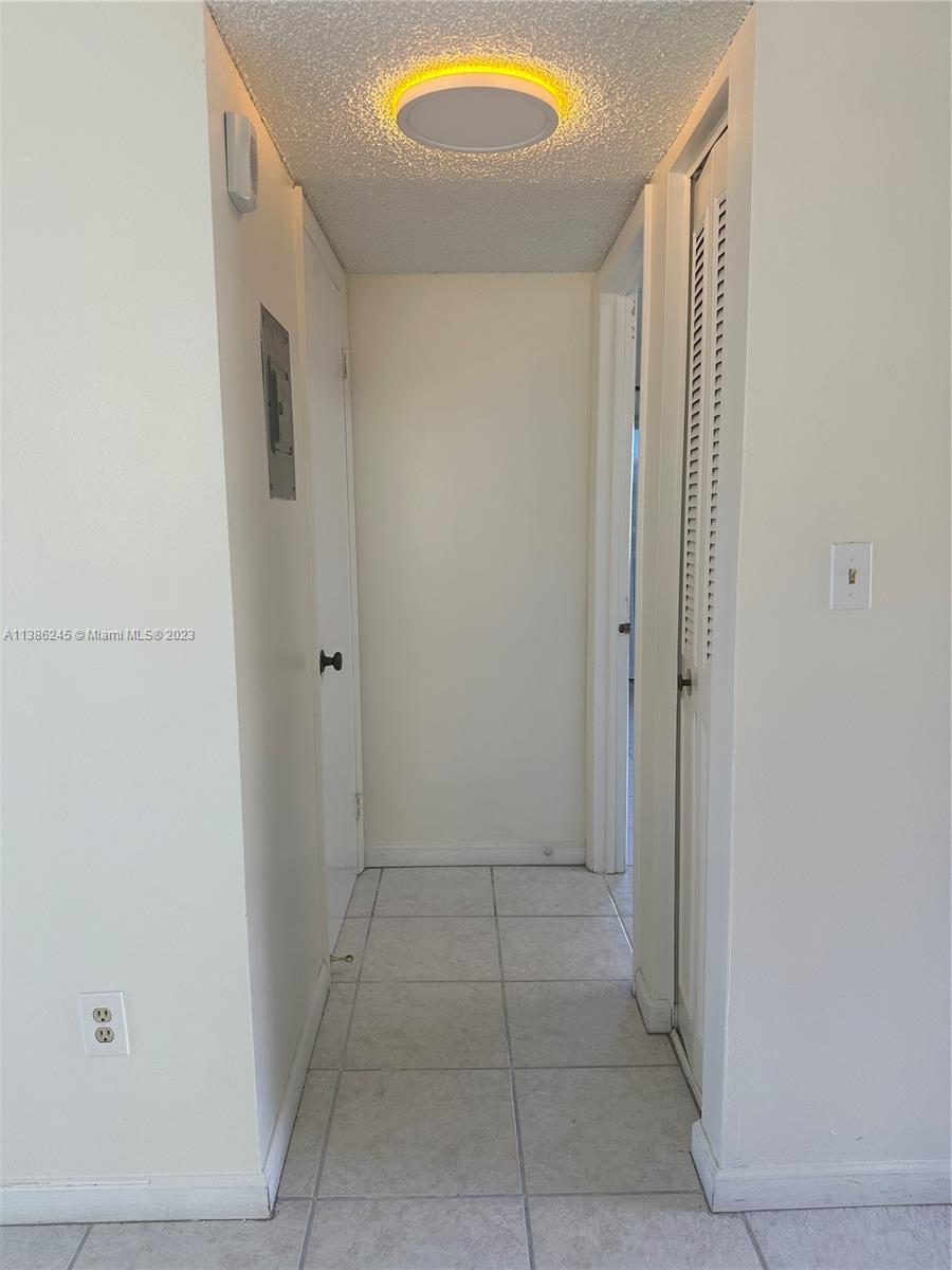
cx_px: 476
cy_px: 635
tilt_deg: -8.1
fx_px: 880
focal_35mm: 24
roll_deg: -0.2
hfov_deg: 56.8
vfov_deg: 71.6
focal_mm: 6.86
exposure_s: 1/165
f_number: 1.78
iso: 80
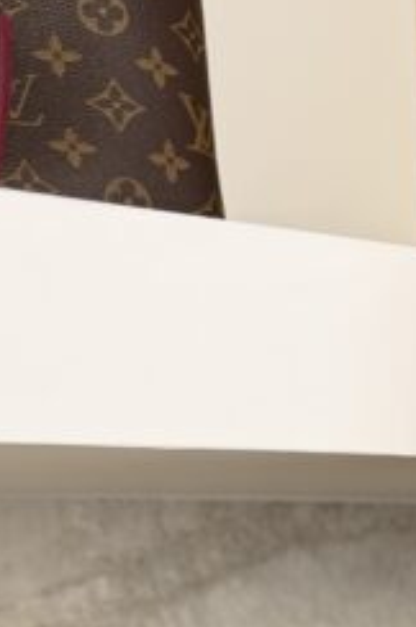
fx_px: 1425
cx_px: 750
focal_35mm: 82
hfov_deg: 14.6
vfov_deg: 22.4
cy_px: 797
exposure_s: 1/120
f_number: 1.78
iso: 125
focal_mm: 6.76
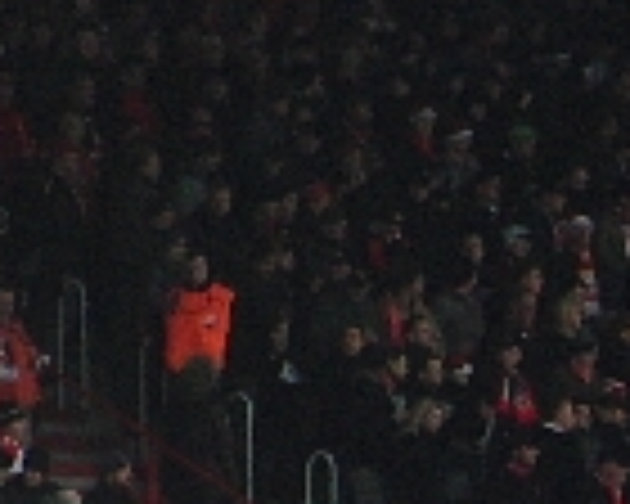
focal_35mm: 896
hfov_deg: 2.1
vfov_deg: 1.7
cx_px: 1498
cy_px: 1098
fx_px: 16706
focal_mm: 32.1
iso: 400
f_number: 4.5
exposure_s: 1/320
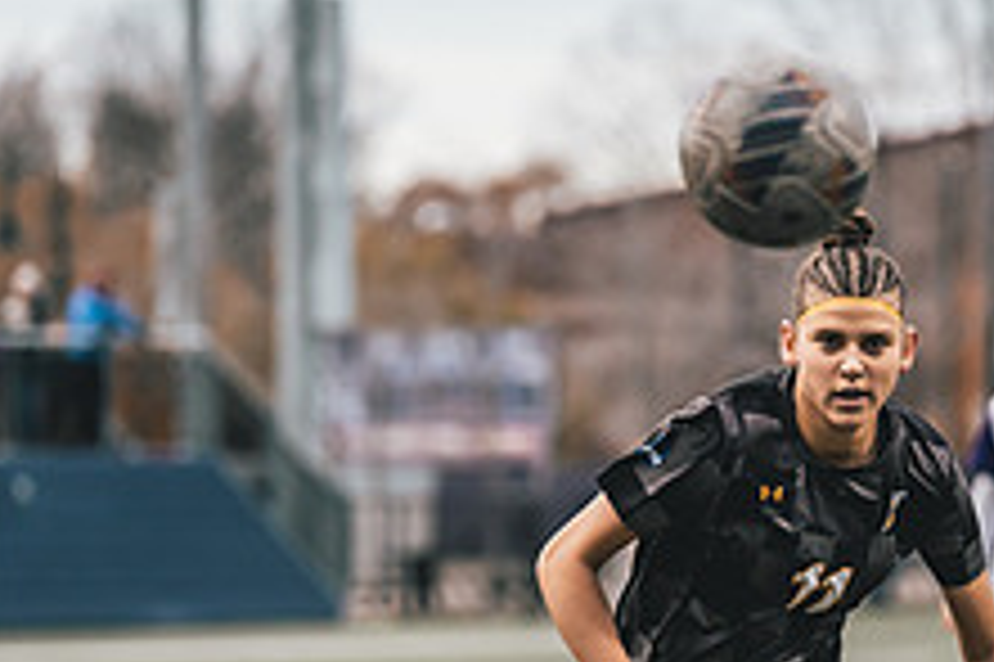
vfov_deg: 3.5
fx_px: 10870
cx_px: 787
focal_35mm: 394
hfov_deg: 5.2
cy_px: 610
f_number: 2.8
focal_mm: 150
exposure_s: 1/1250
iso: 400
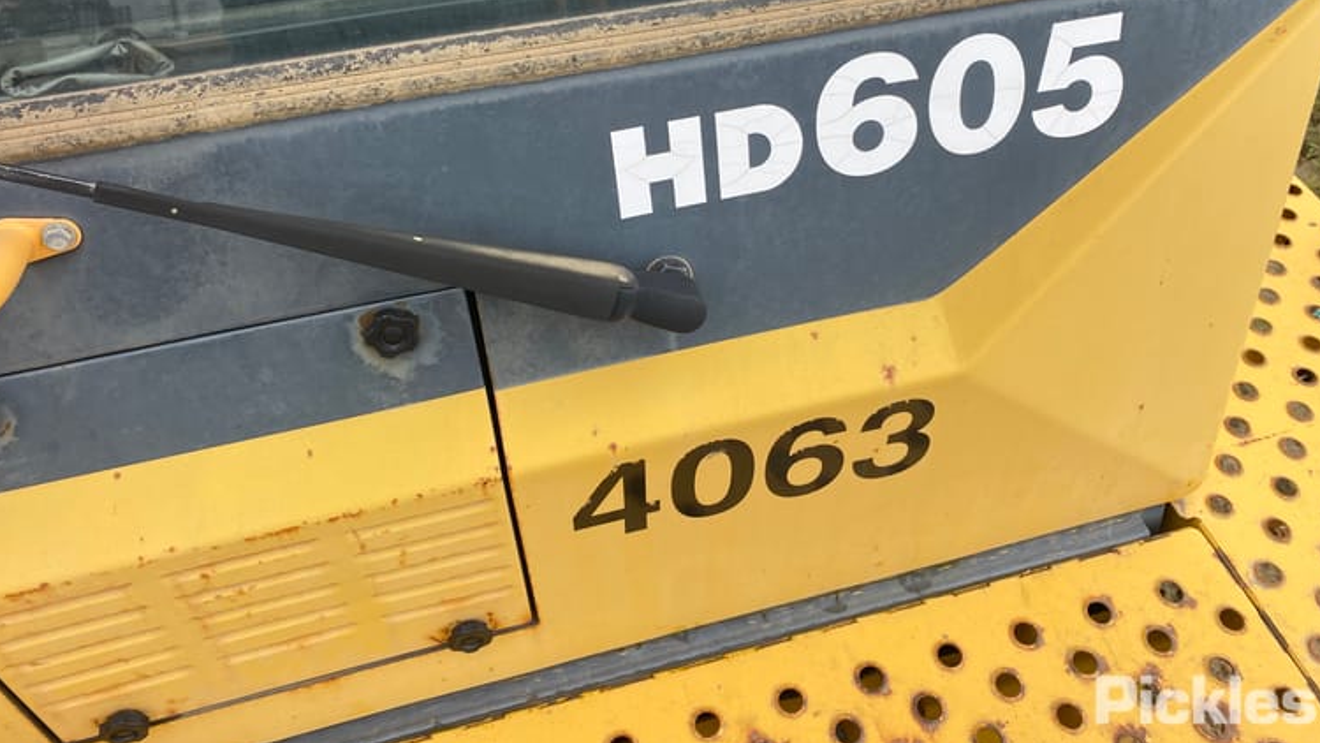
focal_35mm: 29
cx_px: 667
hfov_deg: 66.1
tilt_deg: -47.3
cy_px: 245
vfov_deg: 39.7
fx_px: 1015
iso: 32
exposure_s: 1/864
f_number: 1.8
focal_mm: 4.25
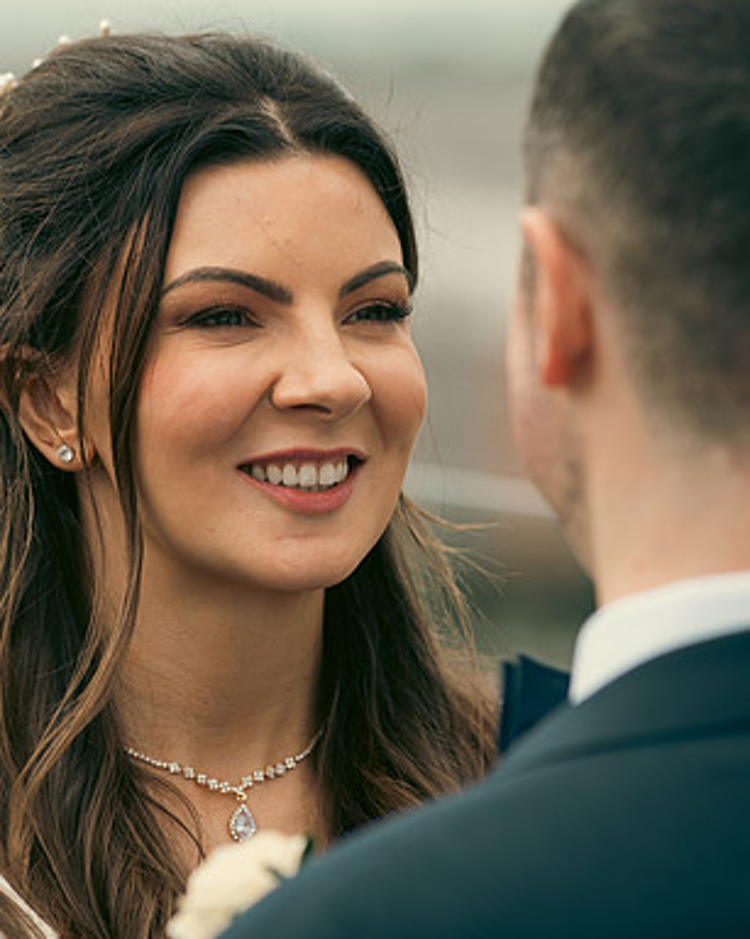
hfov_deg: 7.0
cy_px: 471
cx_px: 379
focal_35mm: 220
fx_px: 6107
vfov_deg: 8.8
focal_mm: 155
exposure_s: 1/250
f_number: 3.5
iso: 160
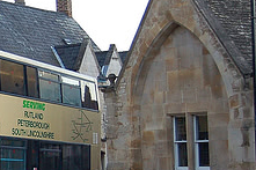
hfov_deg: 16.6
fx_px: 838
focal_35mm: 118
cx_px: -58
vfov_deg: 11.6
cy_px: 131
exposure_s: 1/125
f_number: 4.2
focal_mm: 30
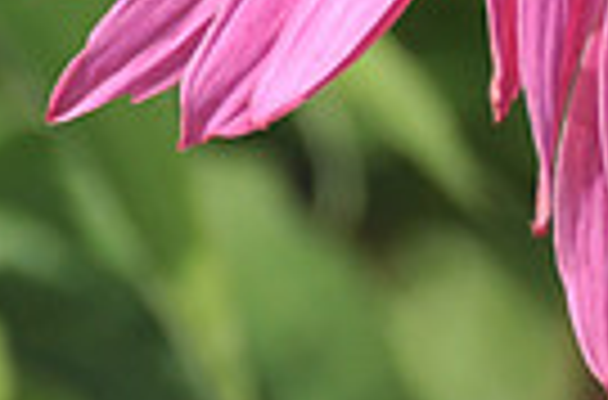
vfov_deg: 1.0
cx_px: 860
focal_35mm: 1357
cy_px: -344
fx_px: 22838
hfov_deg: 1.5
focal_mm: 210
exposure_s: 1/250
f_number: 8
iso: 200
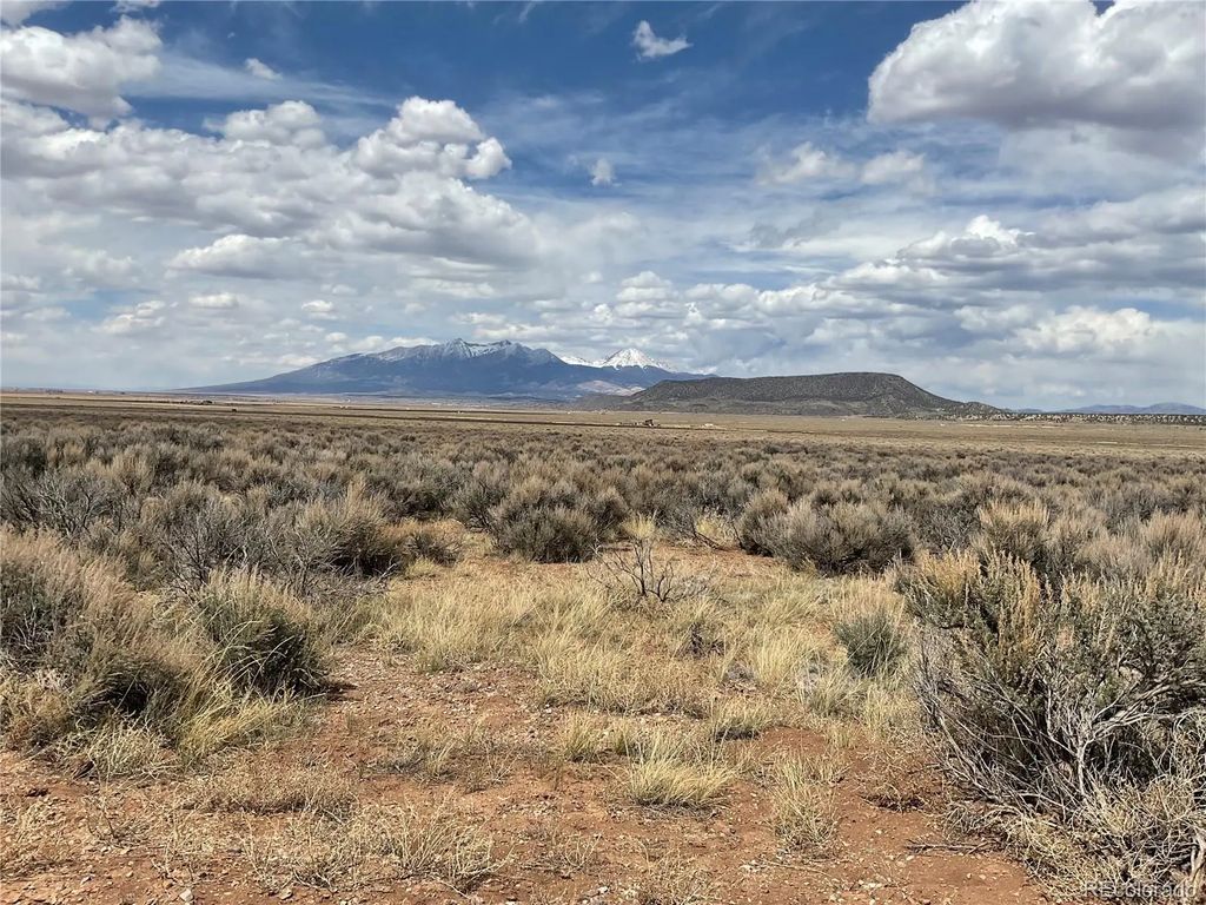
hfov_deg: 61.7
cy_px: 452
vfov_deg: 48.2
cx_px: 603
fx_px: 1010
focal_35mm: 29
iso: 16
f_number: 1.8
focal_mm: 3
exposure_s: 1/3534
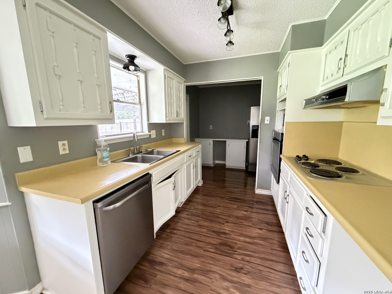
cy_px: 147
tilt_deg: -10.0
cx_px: 196
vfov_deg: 85.7
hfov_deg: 102.1
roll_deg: +0.8
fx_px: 159
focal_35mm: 14
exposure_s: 1/56
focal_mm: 2.22
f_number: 2.2
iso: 1250
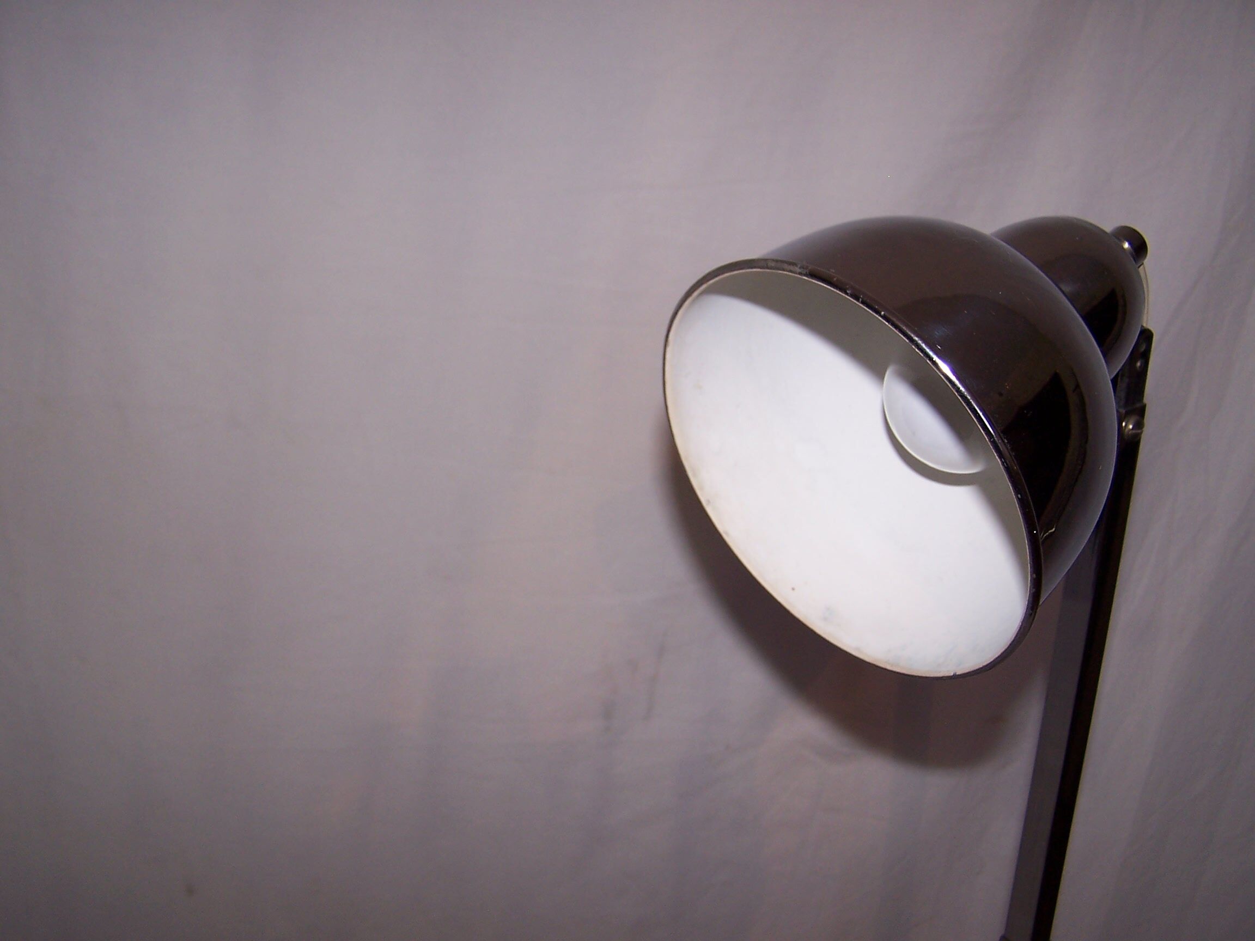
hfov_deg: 49.0
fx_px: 1378
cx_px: 628
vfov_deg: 37.7
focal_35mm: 38
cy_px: 470
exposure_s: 1/60
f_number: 2.8
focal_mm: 6.3
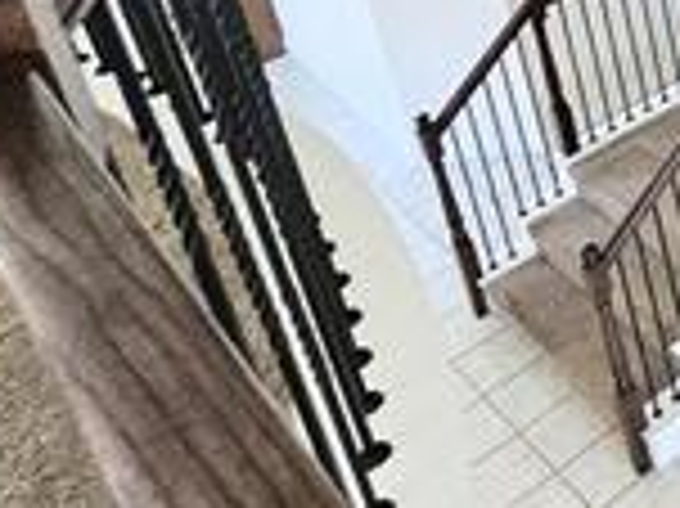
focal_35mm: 55
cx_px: 1162
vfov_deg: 22.8
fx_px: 1080
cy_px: -198
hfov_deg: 23.0
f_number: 2.2
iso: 320
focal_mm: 1.74
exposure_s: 1/40
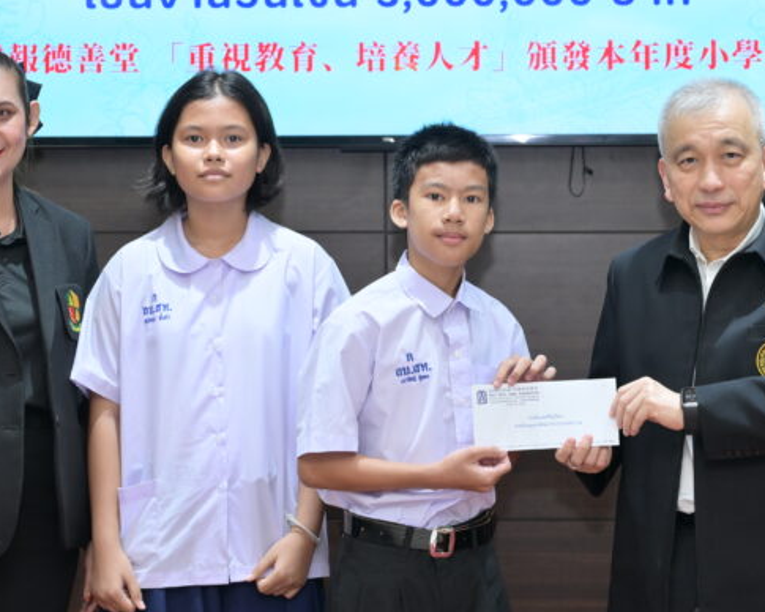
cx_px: 418
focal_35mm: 113
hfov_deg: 17.0
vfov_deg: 13.6
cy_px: 118
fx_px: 2558
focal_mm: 57
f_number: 4
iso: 800
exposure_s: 1/200
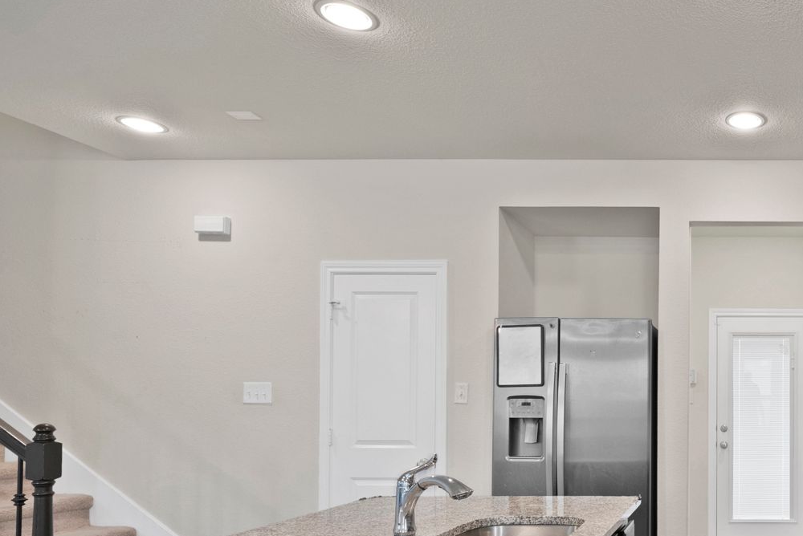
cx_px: 764
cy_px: 390
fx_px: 625
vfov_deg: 45.1
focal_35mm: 28
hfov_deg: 54.3
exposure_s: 1/2.5
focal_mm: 14
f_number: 9
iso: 640
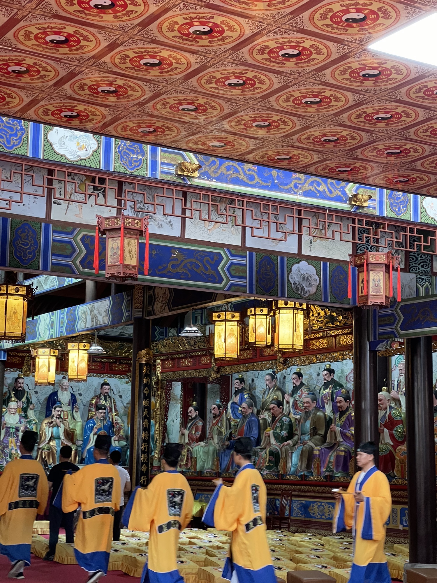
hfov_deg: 22.9
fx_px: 1077
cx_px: 218
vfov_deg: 30.3
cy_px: 292
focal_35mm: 64
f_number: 2.2
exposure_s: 1/50
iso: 400
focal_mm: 7.5
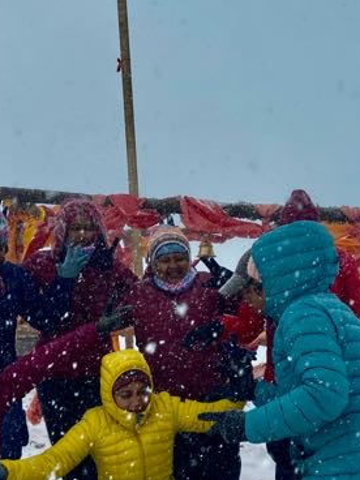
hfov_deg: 24.8
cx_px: 191
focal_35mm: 59
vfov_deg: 32.7
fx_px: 818
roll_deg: +3.2
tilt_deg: +7.6
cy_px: 207
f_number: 1.8
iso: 32
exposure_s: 1/858
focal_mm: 4.25
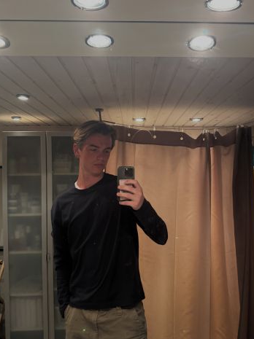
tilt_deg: +0.5
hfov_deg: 45.3
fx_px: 304
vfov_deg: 58.3
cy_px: 184
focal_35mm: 31
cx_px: 145
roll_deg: +0.1
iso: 500
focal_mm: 6.76
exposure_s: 1/50
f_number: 1.78
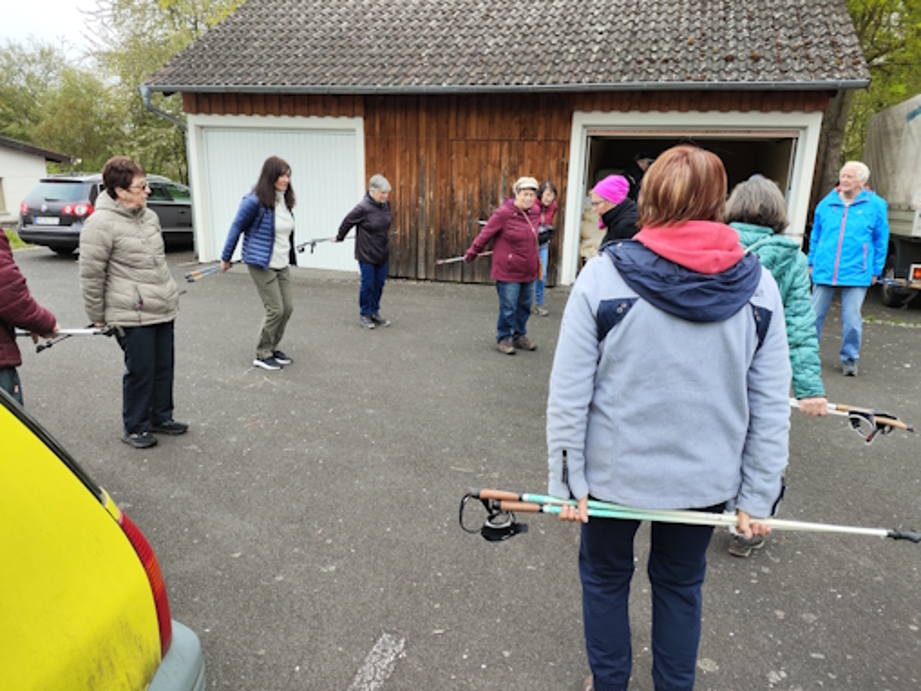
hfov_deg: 69.4
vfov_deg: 54.9
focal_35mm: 25
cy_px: 346
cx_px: 460
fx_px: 665
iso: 50
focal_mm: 4.71
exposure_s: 1/264
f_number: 1.79
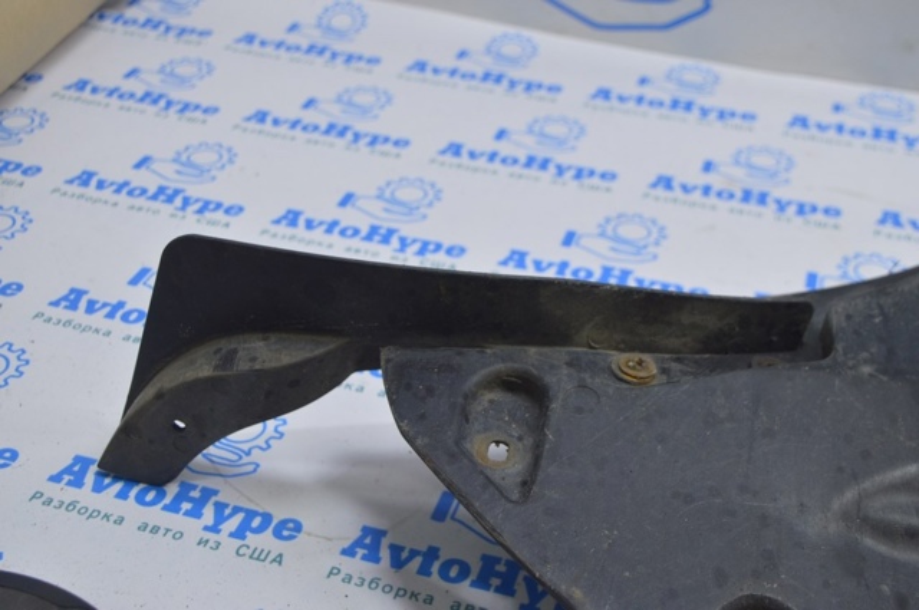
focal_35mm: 48
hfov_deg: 41.2
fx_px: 1224
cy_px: 305
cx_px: 460
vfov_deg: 28.0
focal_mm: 32
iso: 400
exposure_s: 1/25
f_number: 5.6
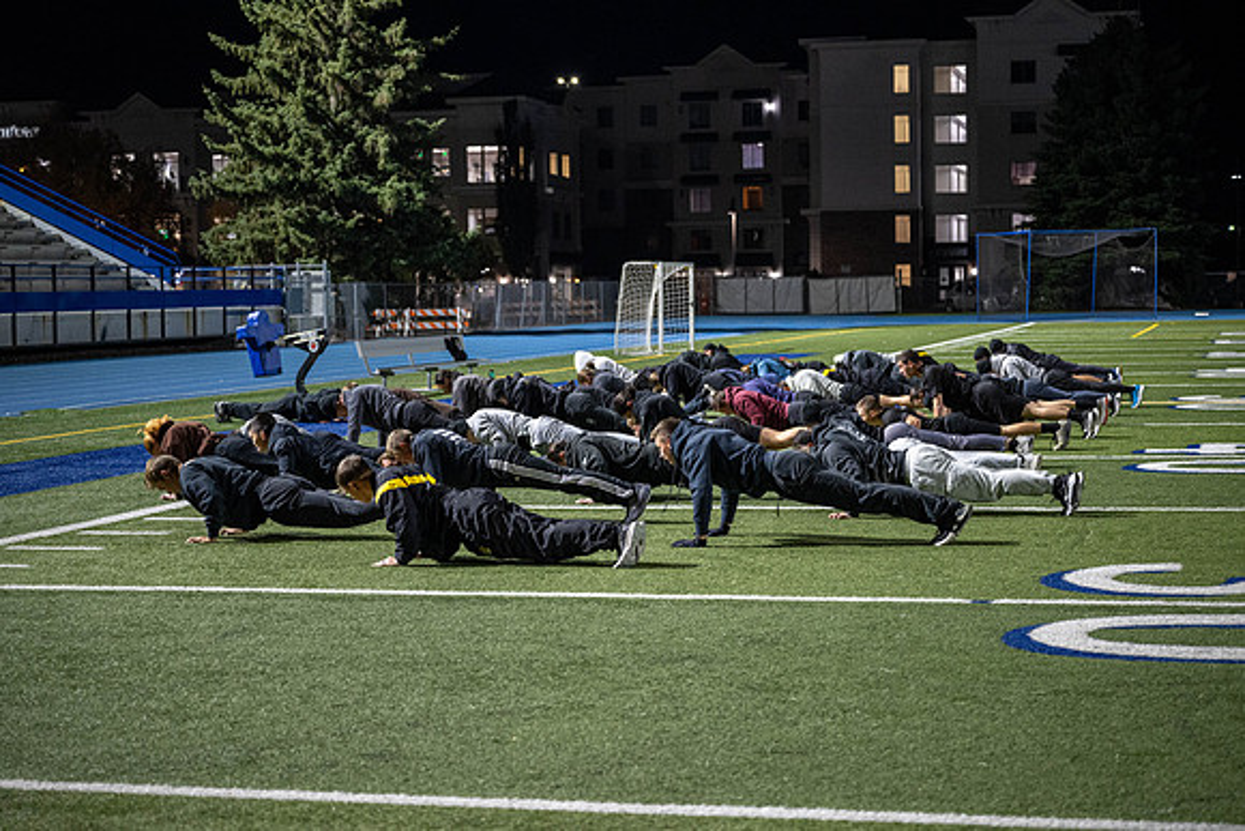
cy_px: 391
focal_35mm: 65
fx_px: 2253
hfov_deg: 30.9
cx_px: 616
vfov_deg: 20.9
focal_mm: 60
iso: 2000
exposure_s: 1/125
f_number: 2.8
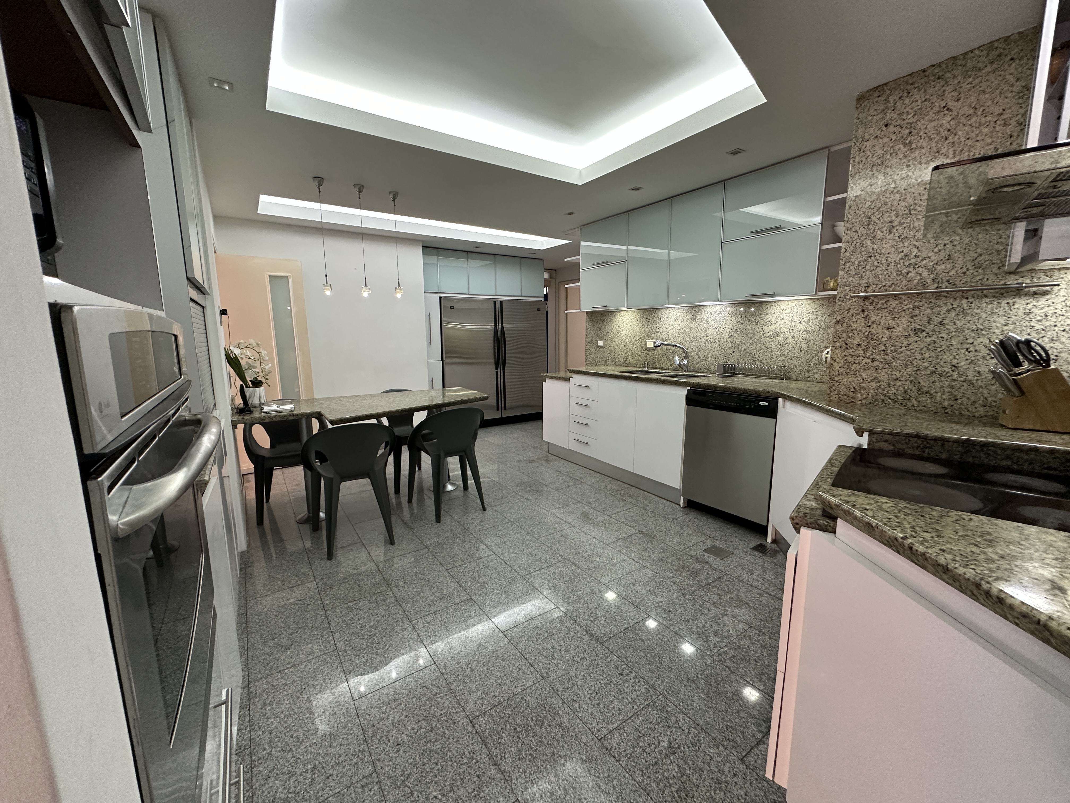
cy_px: 402
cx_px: 535
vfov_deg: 85.7
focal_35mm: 14
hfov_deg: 102.1
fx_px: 433
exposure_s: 1/120
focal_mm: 2.22
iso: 250
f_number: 2.2
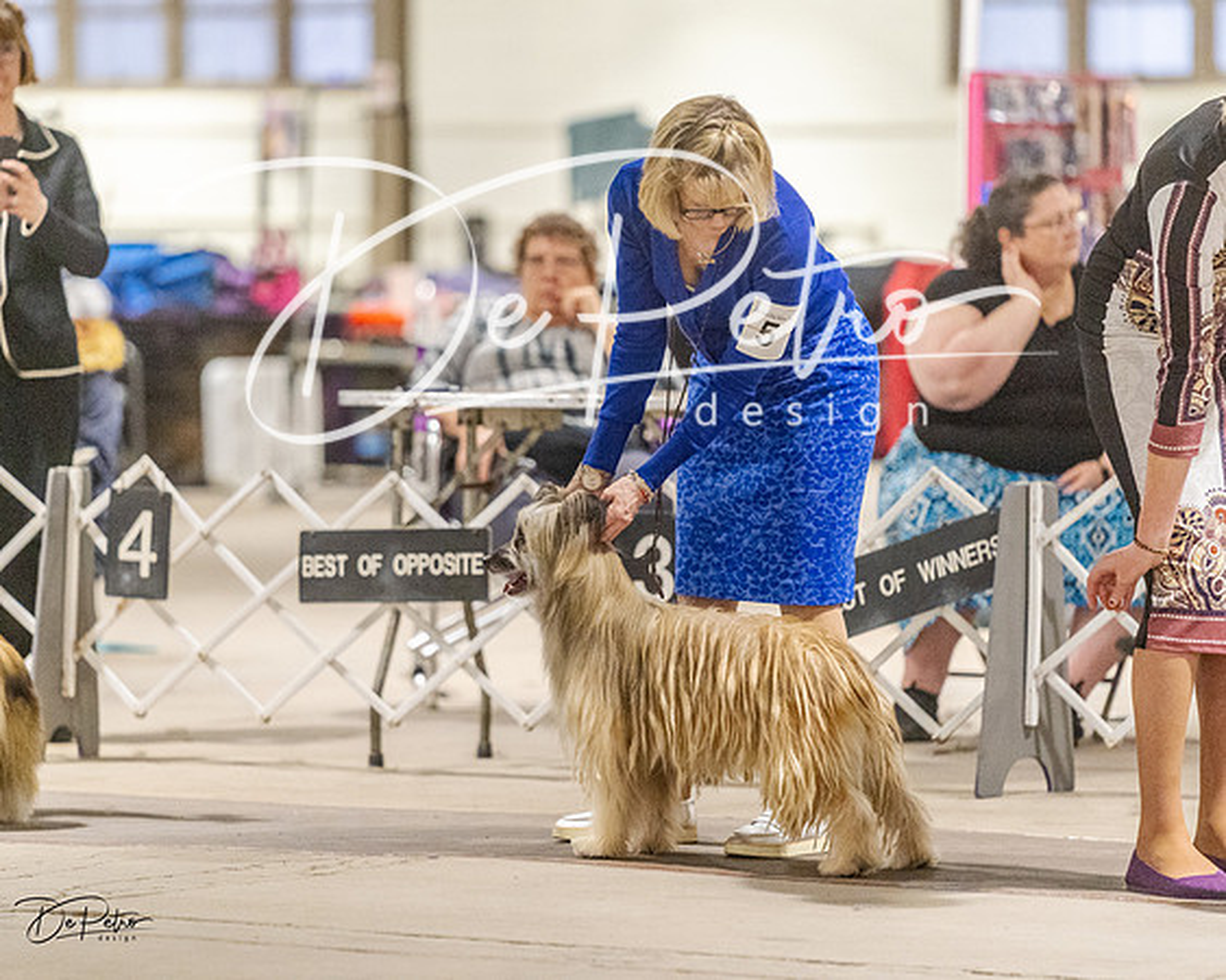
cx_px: 531
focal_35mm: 225
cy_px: 490
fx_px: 8170
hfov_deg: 8.6
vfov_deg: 6.9
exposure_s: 1/400
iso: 6400
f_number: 3.2
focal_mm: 200
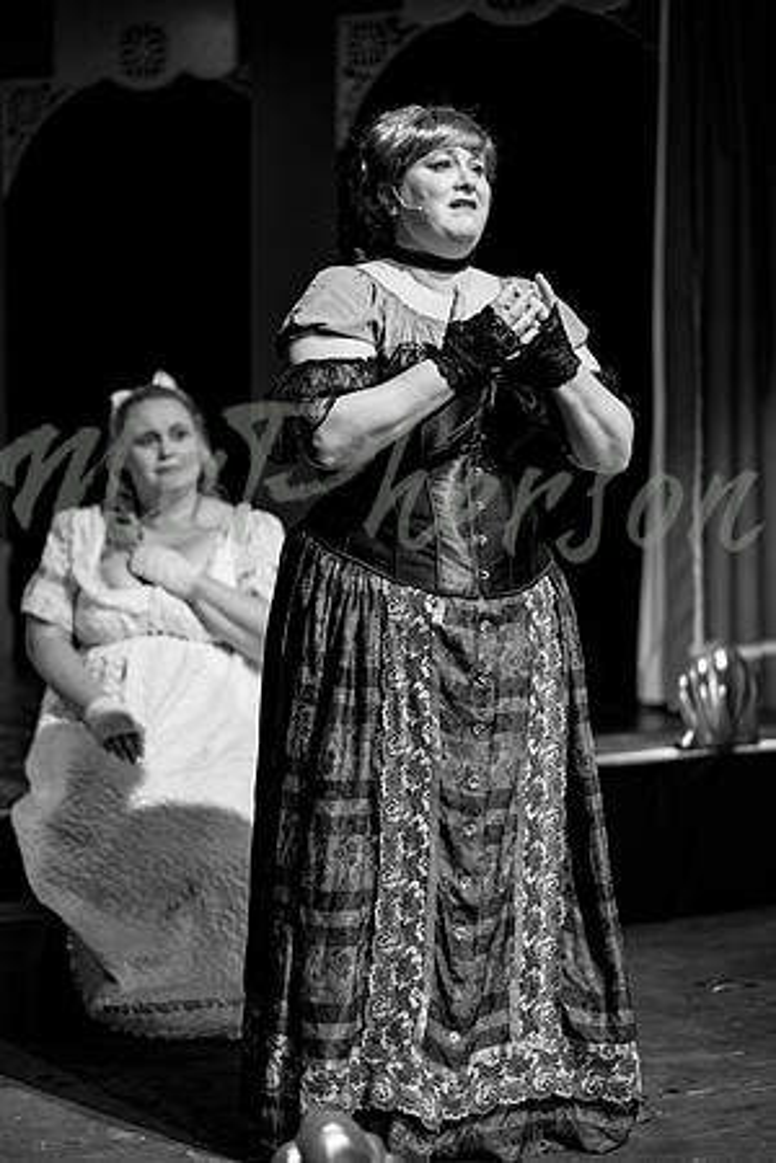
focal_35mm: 84
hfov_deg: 16.3
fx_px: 2716
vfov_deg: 24.2
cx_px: 388
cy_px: 582
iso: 800
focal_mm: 56
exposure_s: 1/250
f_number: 1.4
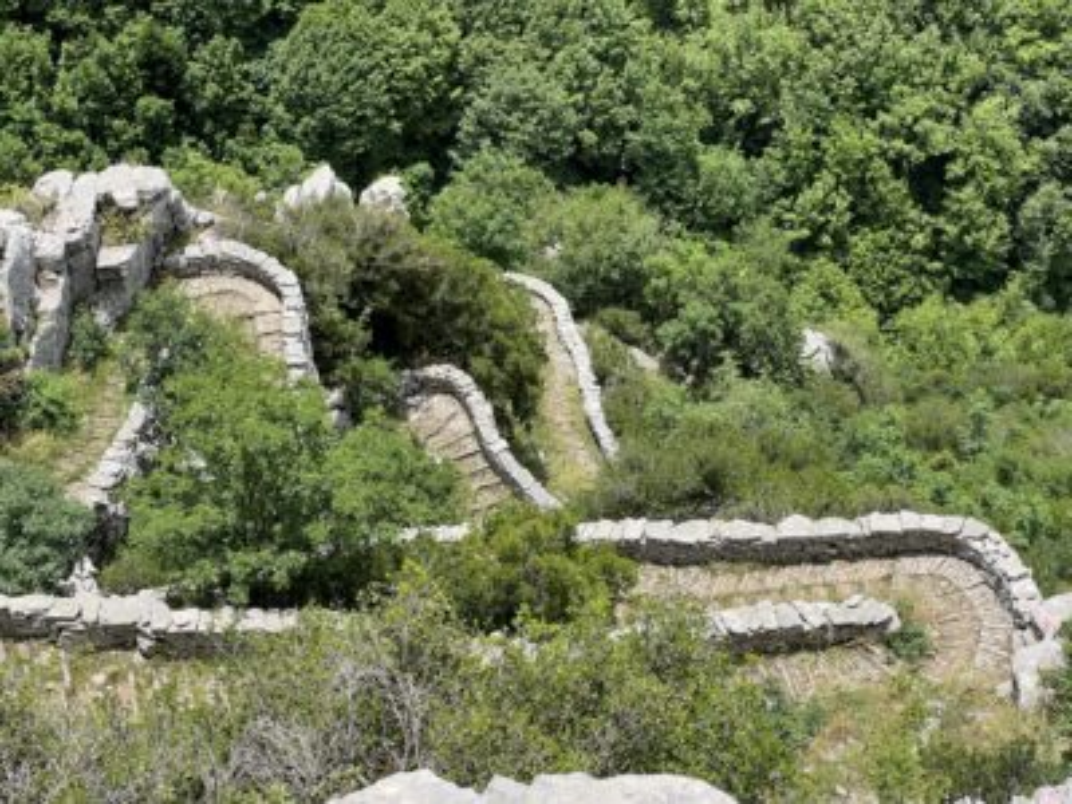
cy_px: 402
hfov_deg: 25.3
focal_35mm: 77
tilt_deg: -47.7
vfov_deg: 19.1
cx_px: 536
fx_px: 2385
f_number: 2.8
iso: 32
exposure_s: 1/453
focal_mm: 9
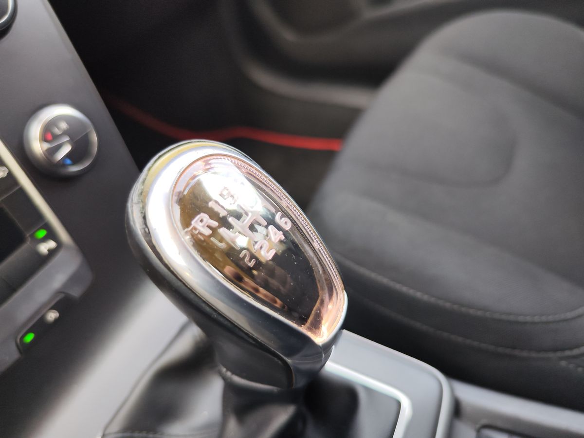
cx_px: 292
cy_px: 219
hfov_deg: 73.9
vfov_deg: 58.9
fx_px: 388
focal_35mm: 23
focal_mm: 7.01
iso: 1437
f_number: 1.69
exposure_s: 1/400
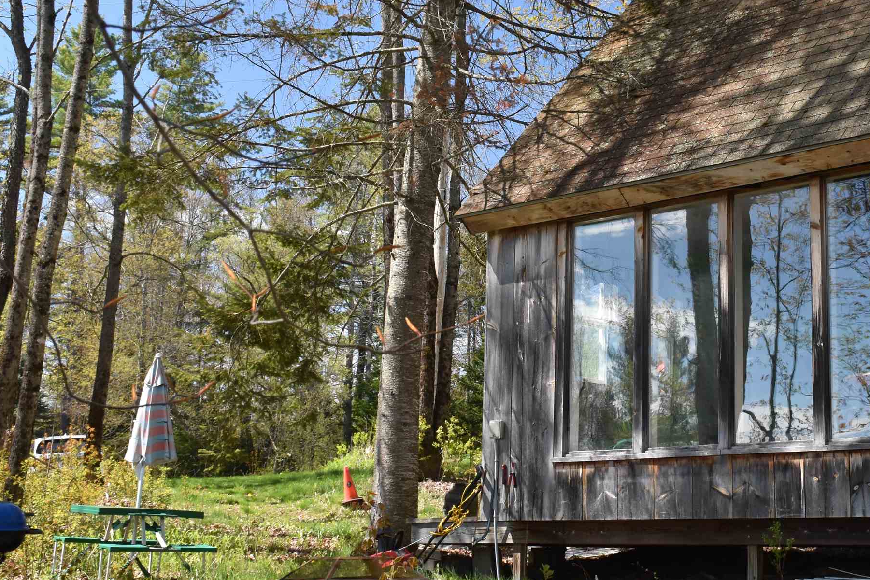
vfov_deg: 23.0
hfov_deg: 33.7
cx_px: 583
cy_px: 230
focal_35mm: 59
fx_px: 1422
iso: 800
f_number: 8
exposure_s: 1/250
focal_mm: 23
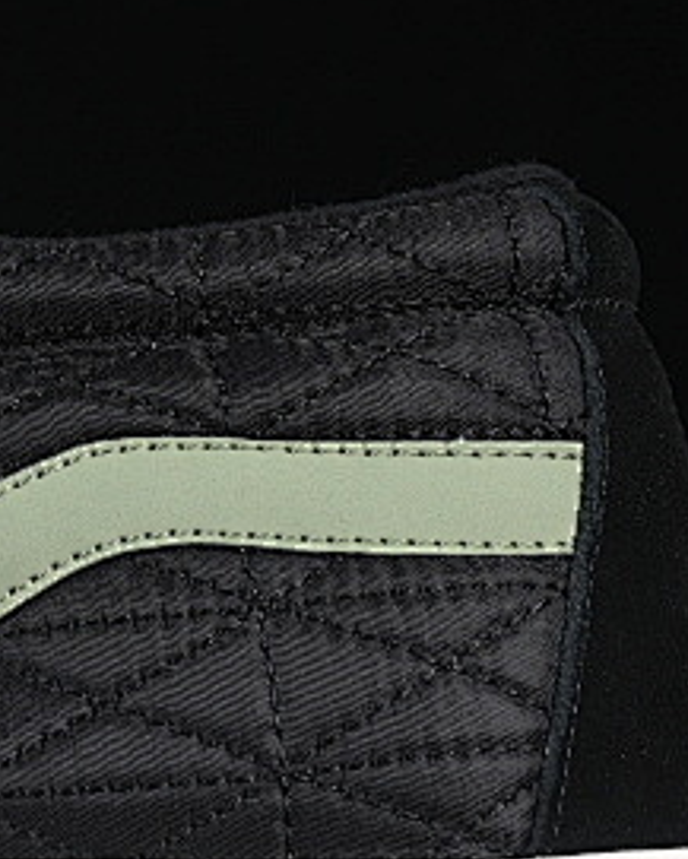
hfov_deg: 5.5
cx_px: -396
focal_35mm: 280
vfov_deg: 6.9
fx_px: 7123
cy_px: 431
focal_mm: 50
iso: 160
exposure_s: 1/60
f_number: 6.3
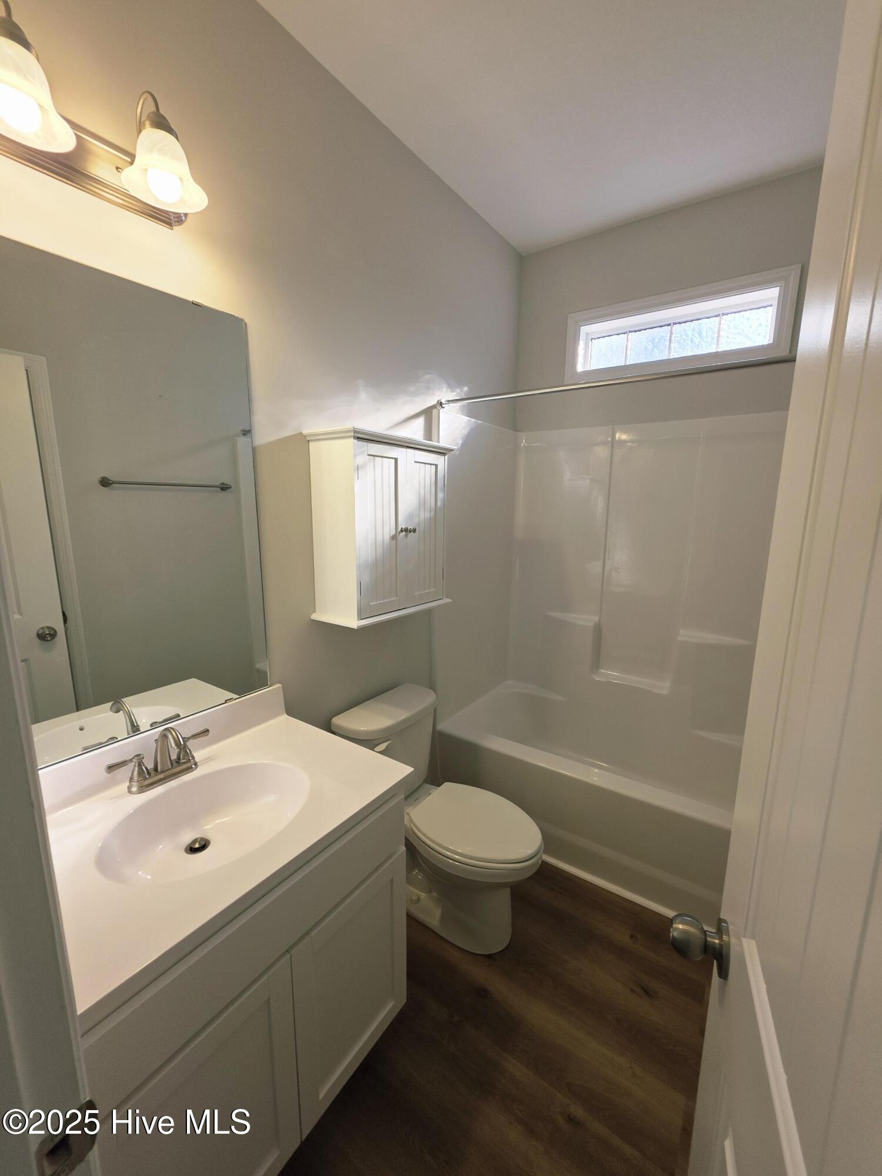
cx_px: 441
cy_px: 588
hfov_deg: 89.9
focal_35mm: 13
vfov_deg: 106.2
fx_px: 442
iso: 50
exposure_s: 1/120
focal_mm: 2.2
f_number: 1.9
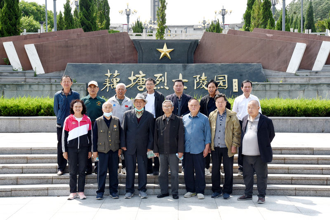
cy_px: 110
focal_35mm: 48
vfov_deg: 28.1
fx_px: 440
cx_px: 165
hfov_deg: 41.1
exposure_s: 1/640
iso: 640
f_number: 13
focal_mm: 48
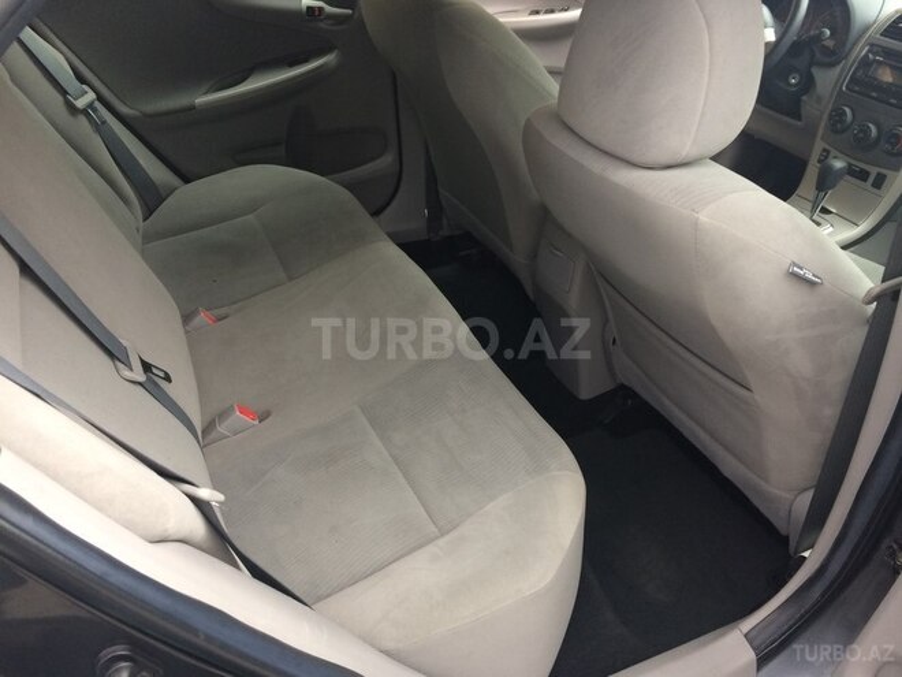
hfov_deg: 61.7
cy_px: 338
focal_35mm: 29
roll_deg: -4.6
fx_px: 756
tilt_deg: -35.6
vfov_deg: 48.2
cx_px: 451
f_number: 2.2
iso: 40
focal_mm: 4.15
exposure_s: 1/33
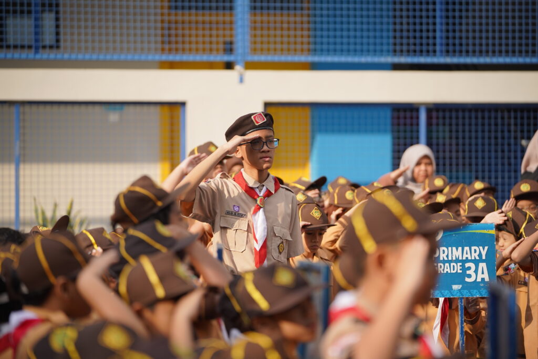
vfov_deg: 10.0
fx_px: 2048
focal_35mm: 137
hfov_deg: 15.0
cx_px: 269
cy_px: 180
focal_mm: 137
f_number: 2.8
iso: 320
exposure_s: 1/2000
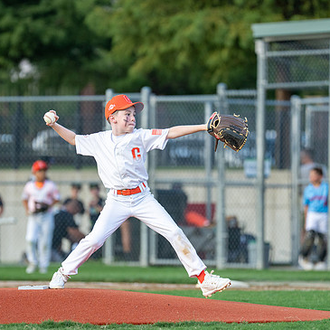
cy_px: 173
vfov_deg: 5.0
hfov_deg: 5.0
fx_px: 3807
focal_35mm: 353
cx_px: 143
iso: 800
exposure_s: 1/2000
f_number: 2.8
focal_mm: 200
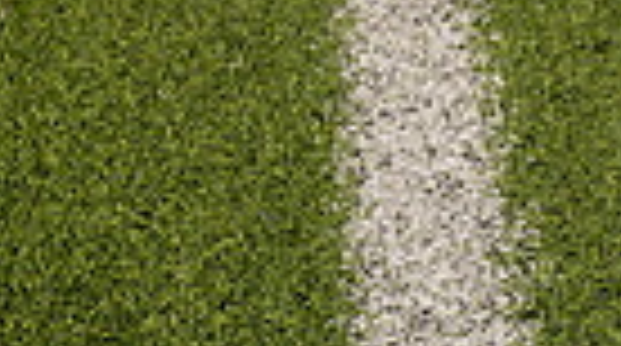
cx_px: 284
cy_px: -661
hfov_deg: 19.0
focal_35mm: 113
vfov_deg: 8.9
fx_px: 1857
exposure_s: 1/250
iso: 100
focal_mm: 33
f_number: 8
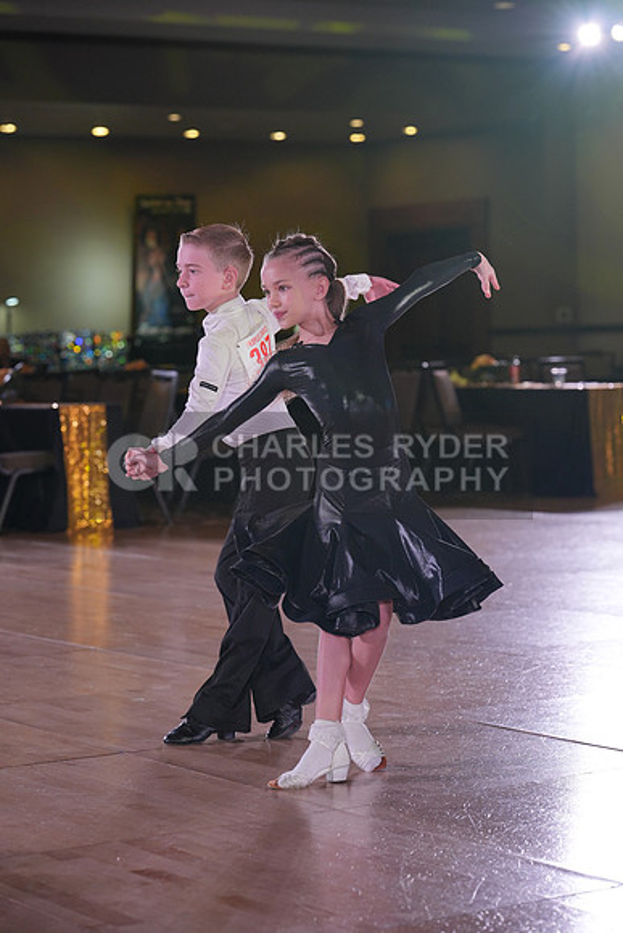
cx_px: 312
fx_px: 2335
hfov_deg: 15.2
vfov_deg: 22.6
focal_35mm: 90
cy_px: 466
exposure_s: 1/400
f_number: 4
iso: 800
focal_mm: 90
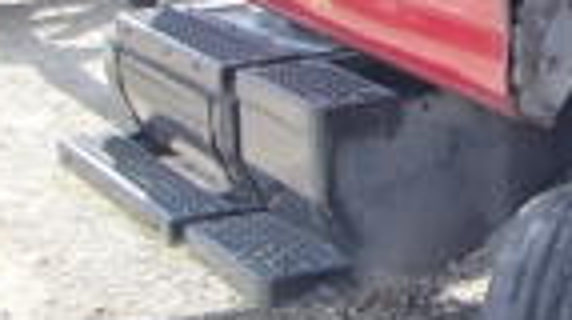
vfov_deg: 8.7
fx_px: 2075
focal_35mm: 137
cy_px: -76
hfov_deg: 14.4
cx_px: 908
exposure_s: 1/250
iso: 100
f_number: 3.9
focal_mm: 5
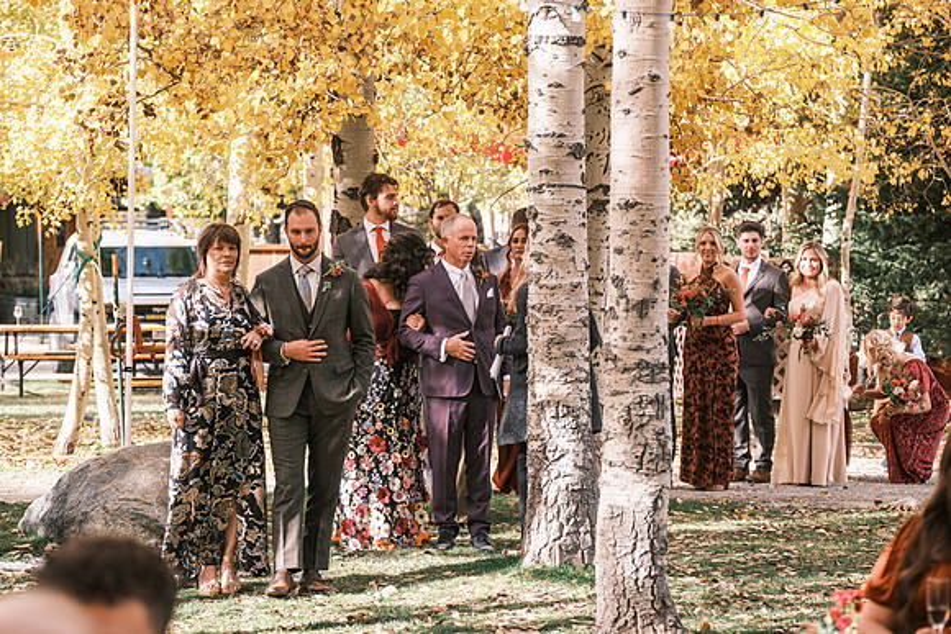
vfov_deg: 9.3
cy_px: 317
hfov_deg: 14.0
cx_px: 476
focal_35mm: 147
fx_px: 3884
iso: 400
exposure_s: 1/500
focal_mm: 98.2
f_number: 4
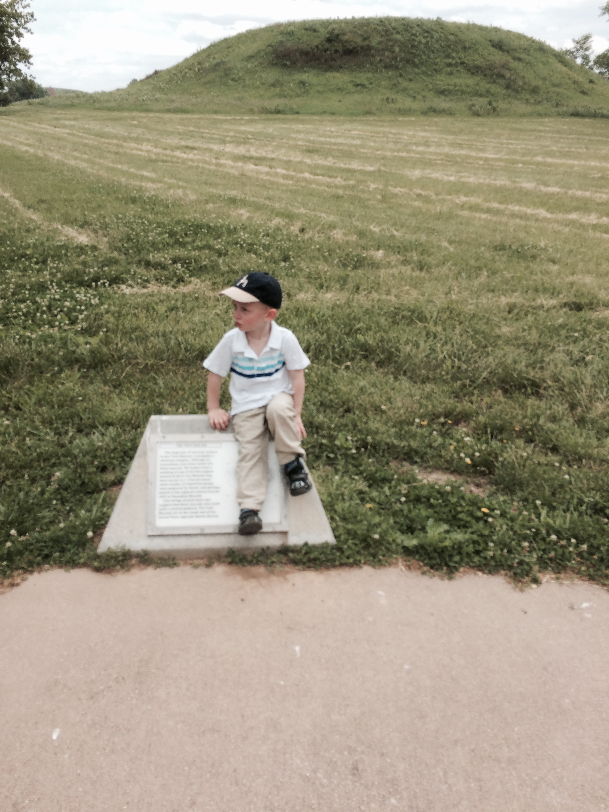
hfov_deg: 48.2
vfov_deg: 61.7
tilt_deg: -25.3
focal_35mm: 29
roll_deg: +0.0
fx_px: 680
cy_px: 406
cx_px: 304
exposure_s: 1/1080
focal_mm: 4.15
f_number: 2.2
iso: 32
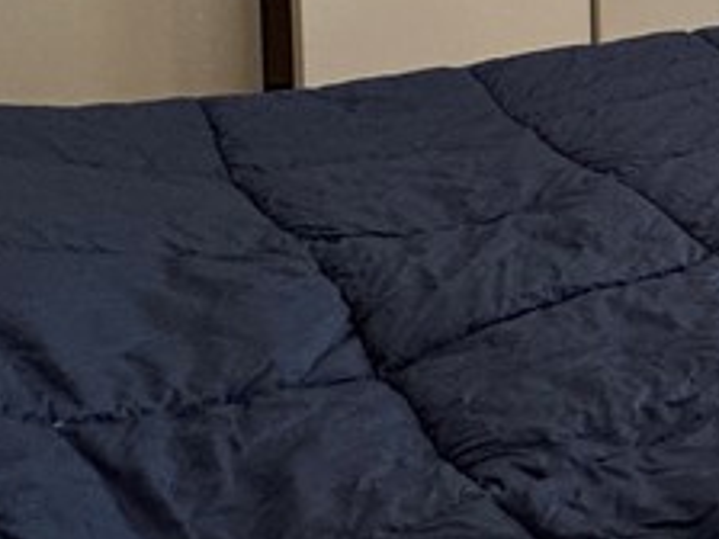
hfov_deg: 18.5
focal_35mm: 64
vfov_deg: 19.6
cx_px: 1460
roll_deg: -0.3
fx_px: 1329
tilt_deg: -3.4
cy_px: -298
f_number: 2.2
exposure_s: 1/120
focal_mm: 2.22
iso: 200
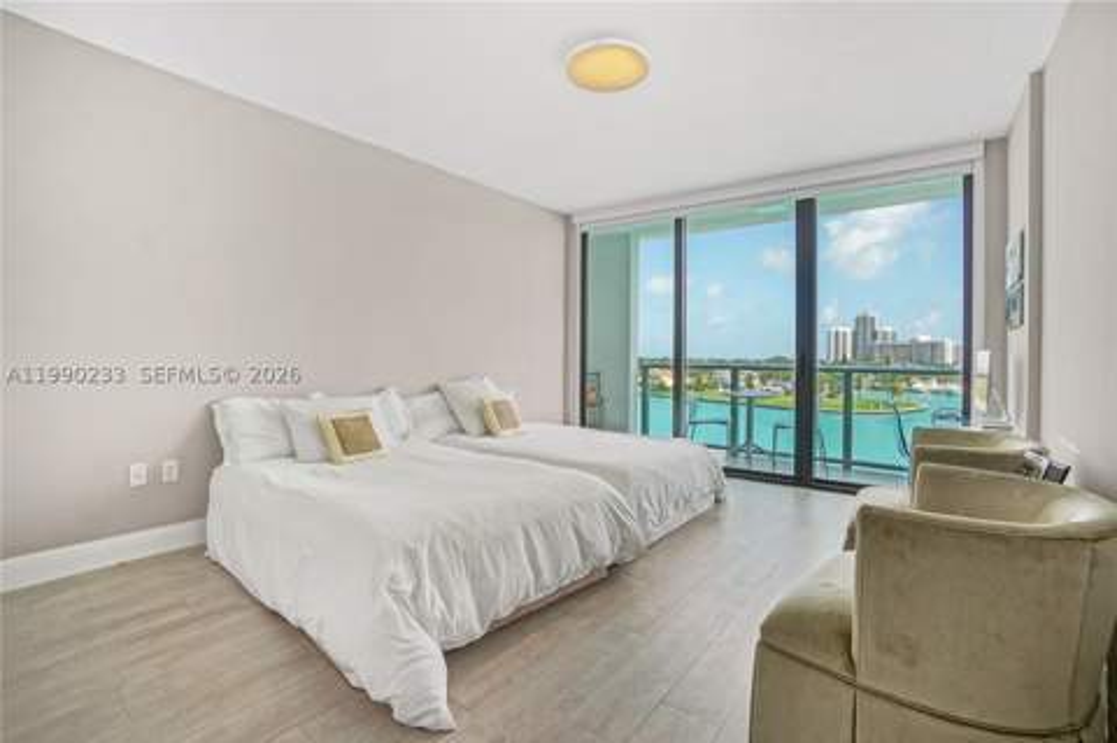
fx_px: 465
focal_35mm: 15
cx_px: 558
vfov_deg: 77.2
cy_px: 372
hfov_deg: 100.4
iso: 125
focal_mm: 10
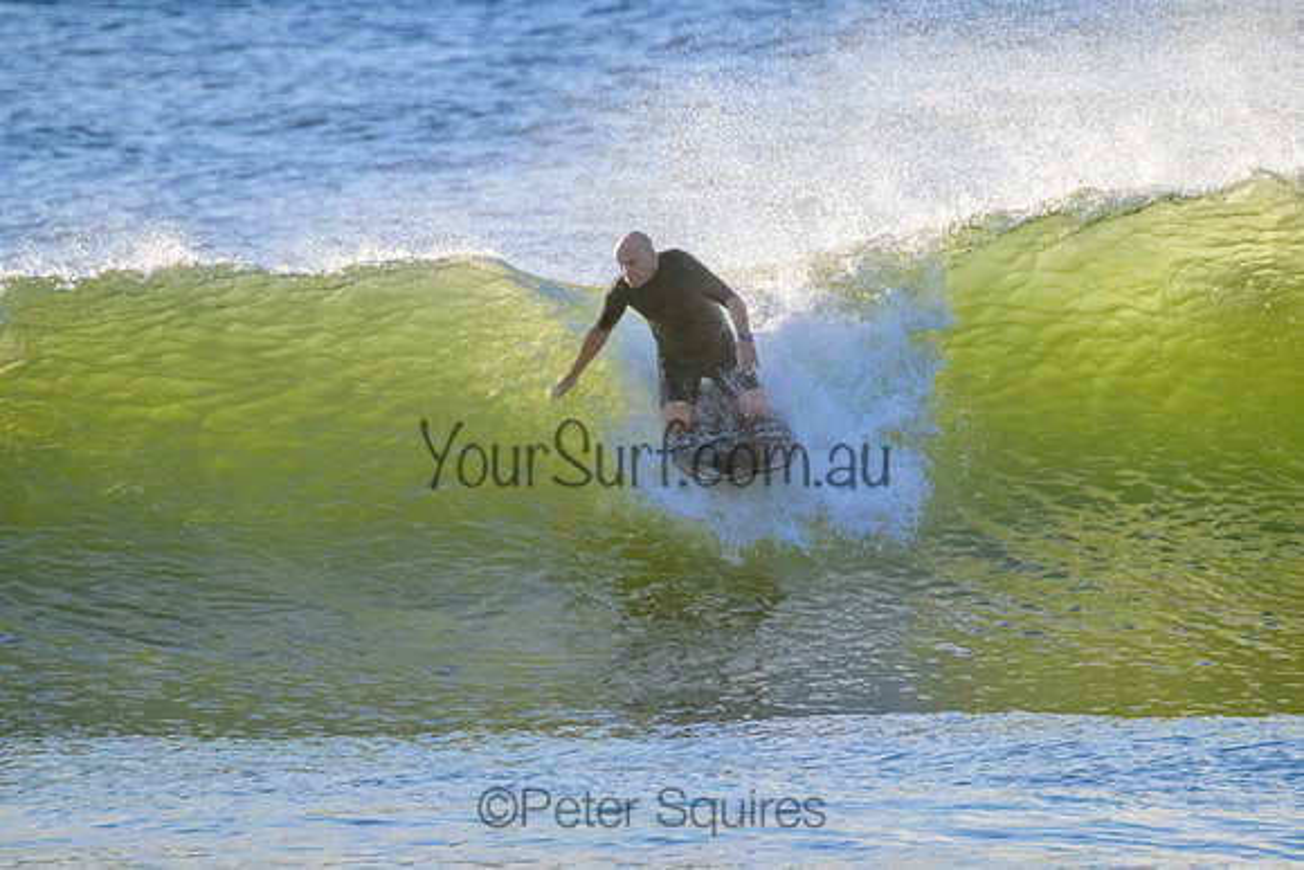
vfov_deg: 1.5
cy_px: 375
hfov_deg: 2.3
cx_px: 742
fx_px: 32992
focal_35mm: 911
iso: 1600
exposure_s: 1/2000
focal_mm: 800
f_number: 11
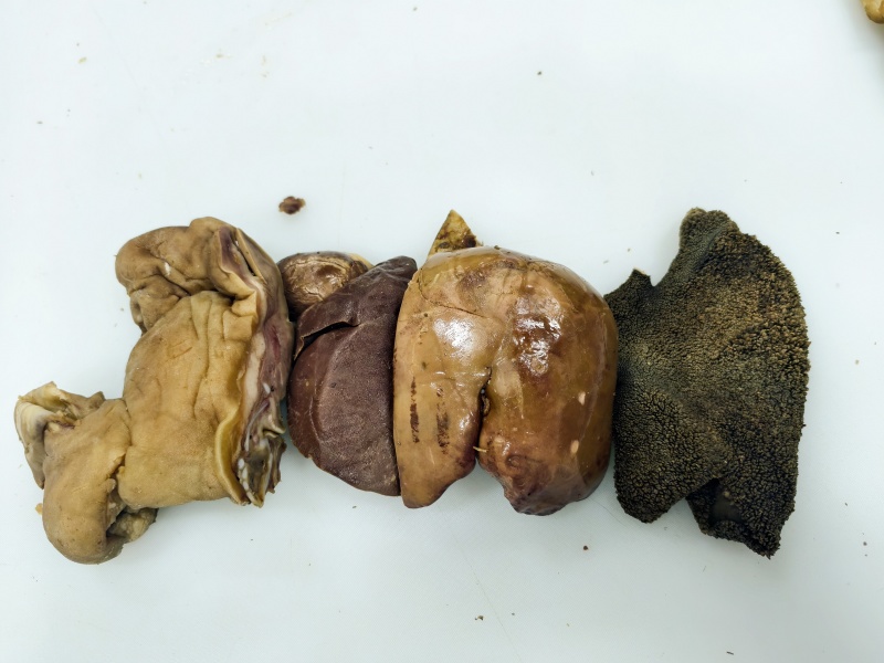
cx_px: 442
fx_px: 587
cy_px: 332
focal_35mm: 23
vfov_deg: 58.9
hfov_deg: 73.9
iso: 443
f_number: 4
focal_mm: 5.6
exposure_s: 1/100
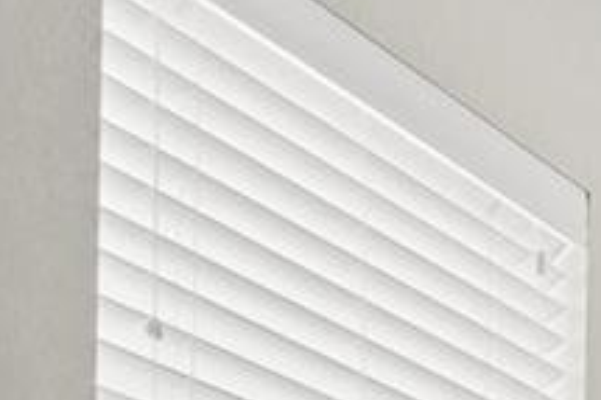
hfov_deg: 10.5
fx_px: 2047
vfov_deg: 9.4
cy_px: 1085
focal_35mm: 123
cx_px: 1892
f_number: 8
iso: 125
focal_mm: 11
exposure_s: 1/30
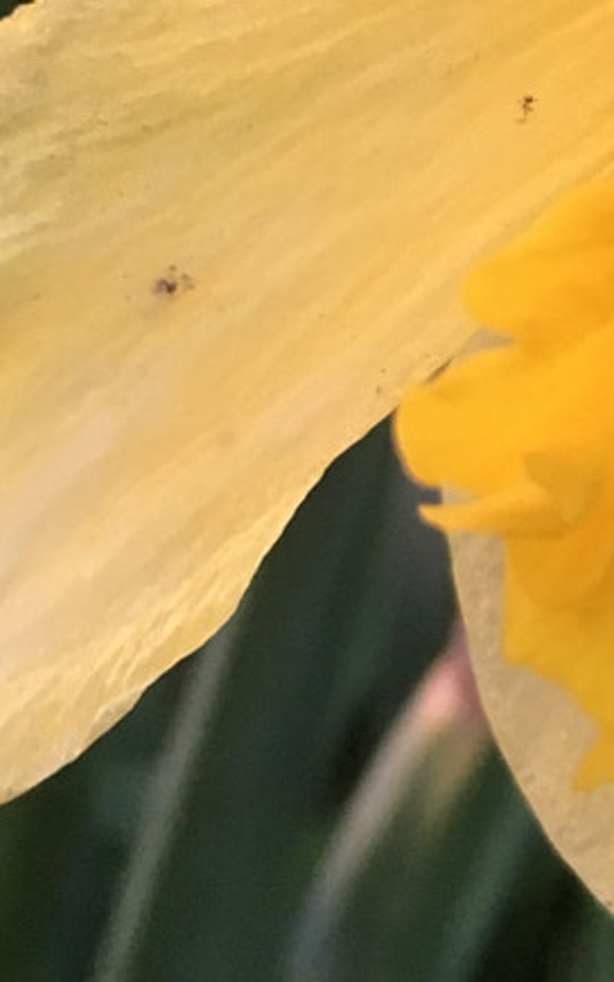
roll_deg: -9.4
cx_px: 1084
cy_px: 79
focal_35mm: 113
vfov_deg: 18.1
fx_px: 3024
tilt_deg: -19.9
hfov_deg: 10.9
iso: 64
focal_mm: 4.15
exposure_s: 1/33
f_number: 2.2
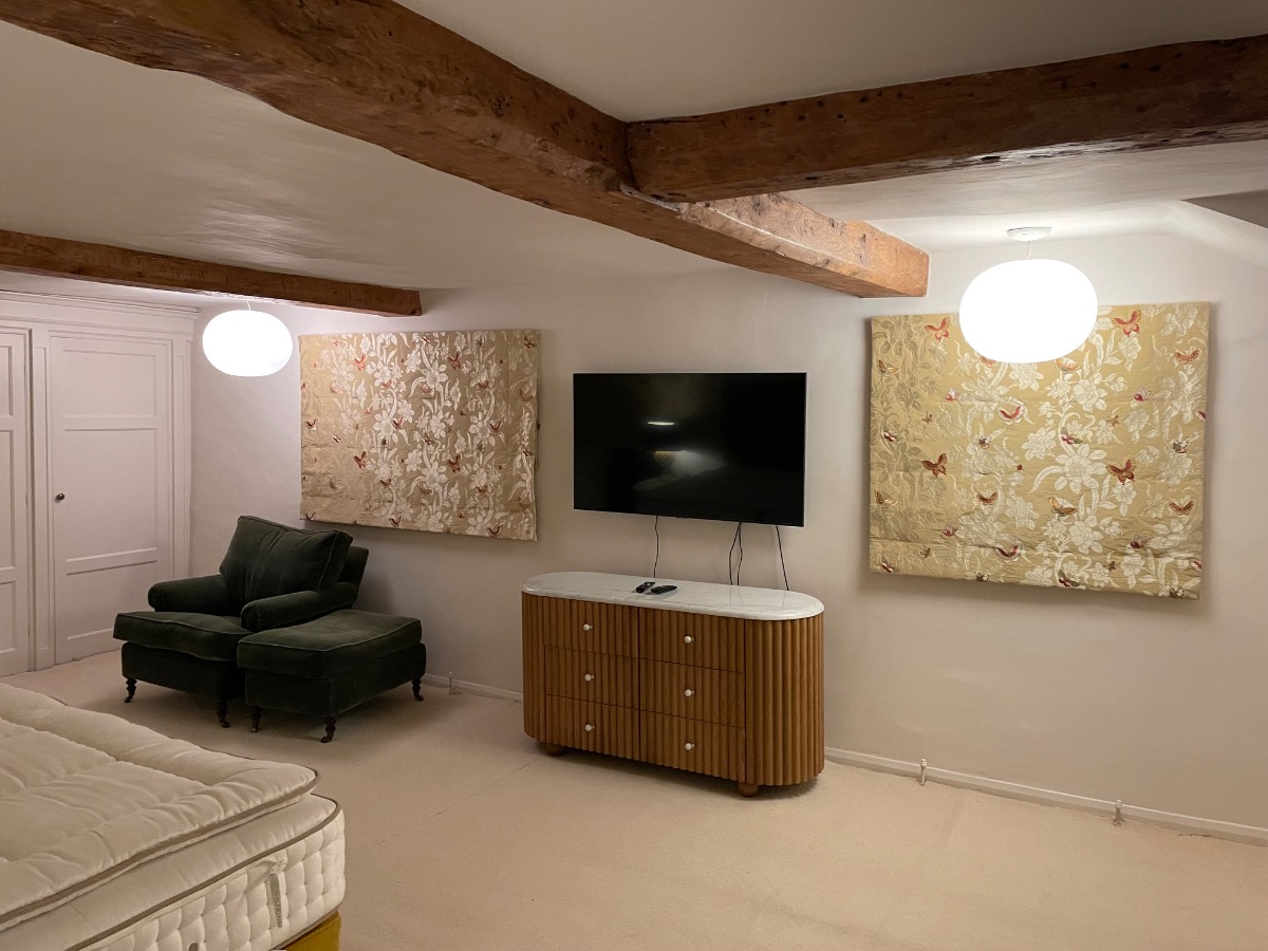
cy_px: 476
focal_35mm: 26
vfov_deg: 53.1
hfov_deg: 67.3
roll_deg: -0.7
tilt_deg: -3.2
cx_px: 634
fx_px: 952
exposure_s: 1/50
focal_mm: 4.2
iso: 400
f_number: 1.6
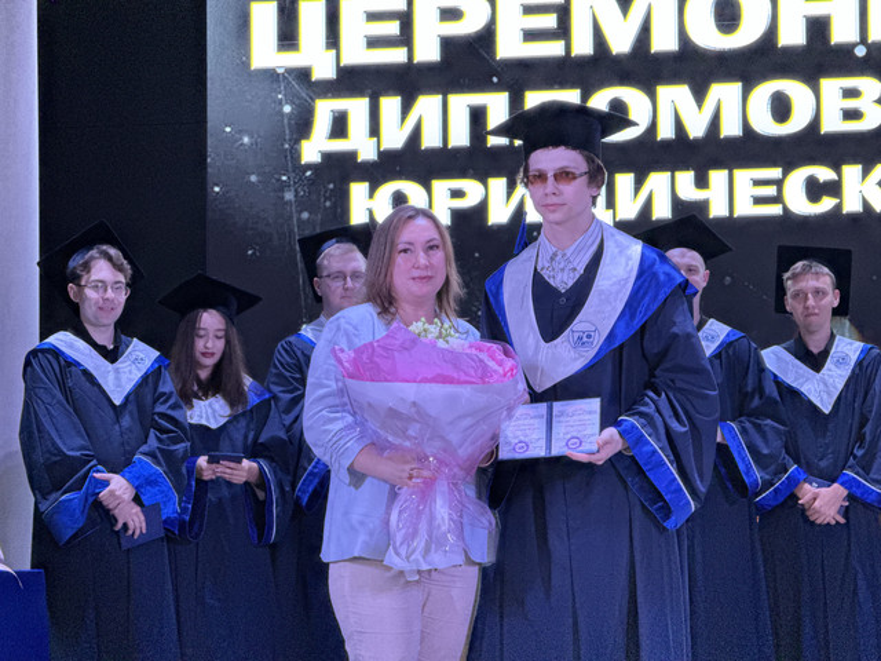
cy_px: 330
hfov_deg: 16.4
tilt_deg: +5.8
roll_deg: +0.4
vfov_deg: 12.3
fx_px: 3054
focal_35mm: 120
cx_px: 440
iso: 640
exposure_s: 1/60
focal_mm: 15.66
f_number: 2.8
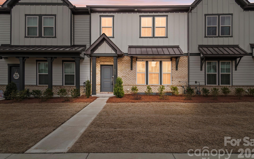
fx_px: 111
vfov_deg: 71.1
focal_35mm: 16
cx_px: 133
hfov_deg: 97.8
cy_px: 74
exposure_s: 1/250
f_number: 4
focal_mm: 10
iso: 100
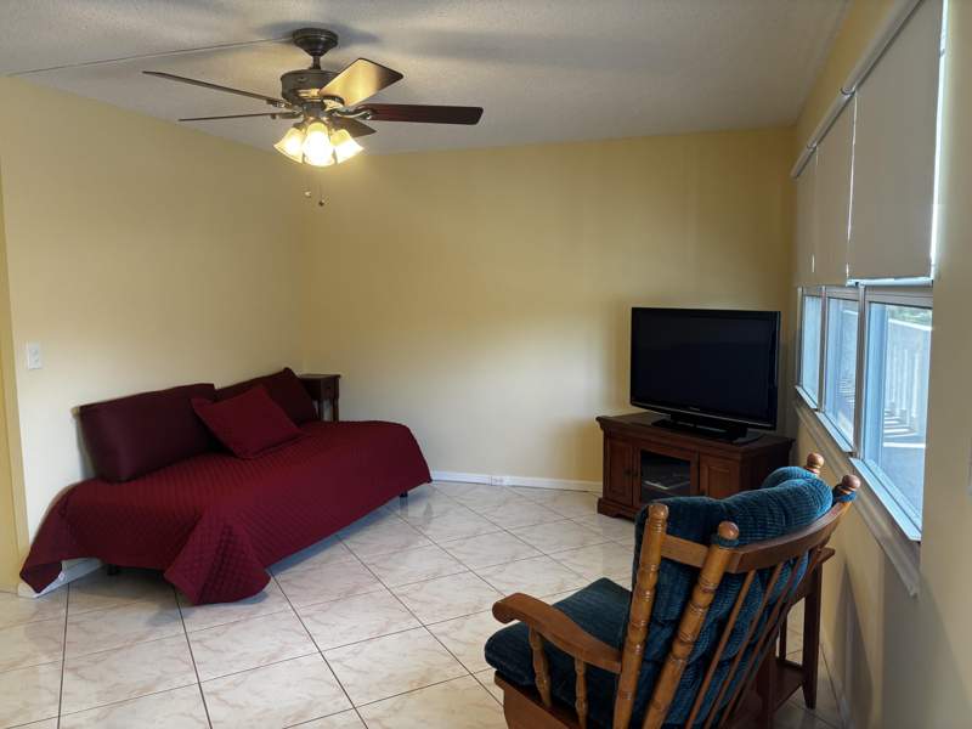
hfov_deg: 67.3
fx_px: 730
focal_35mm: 26
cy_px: 364
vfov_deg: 53.1
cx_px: 486
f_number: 1.6
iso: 125
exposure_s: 1/120
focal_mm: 5.96
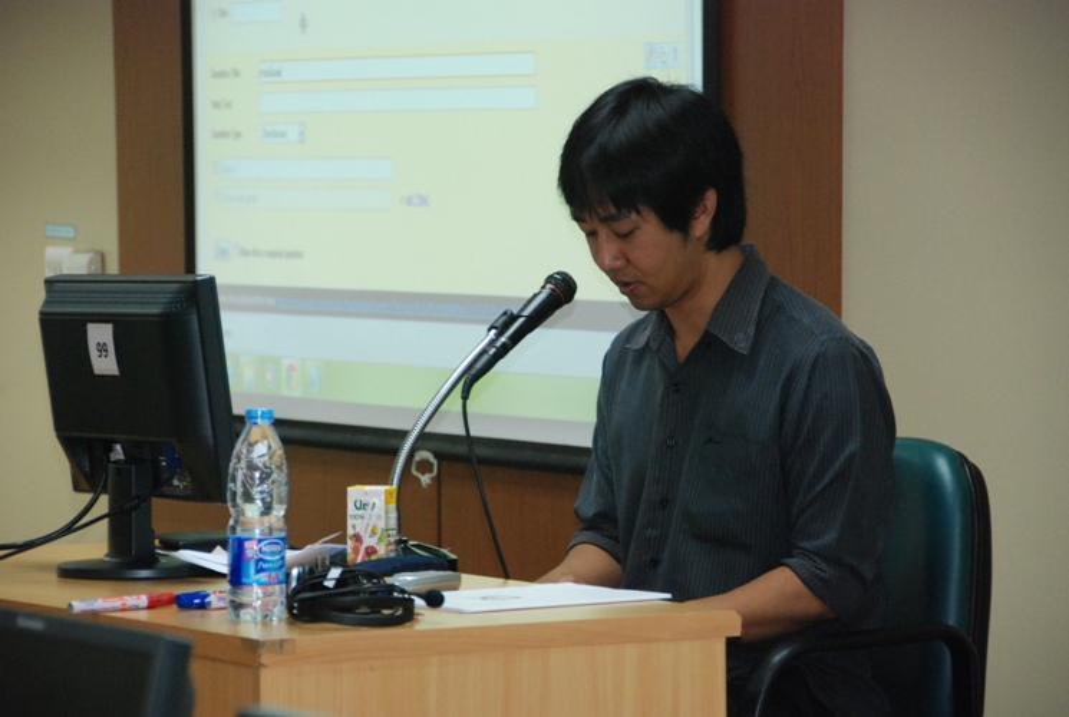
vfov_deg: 7.7
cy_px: 358
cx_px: 534
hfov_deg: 11.4
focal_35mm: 180
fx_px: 5356
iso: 1250
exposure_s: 1/60
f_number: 5.6
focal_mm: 120
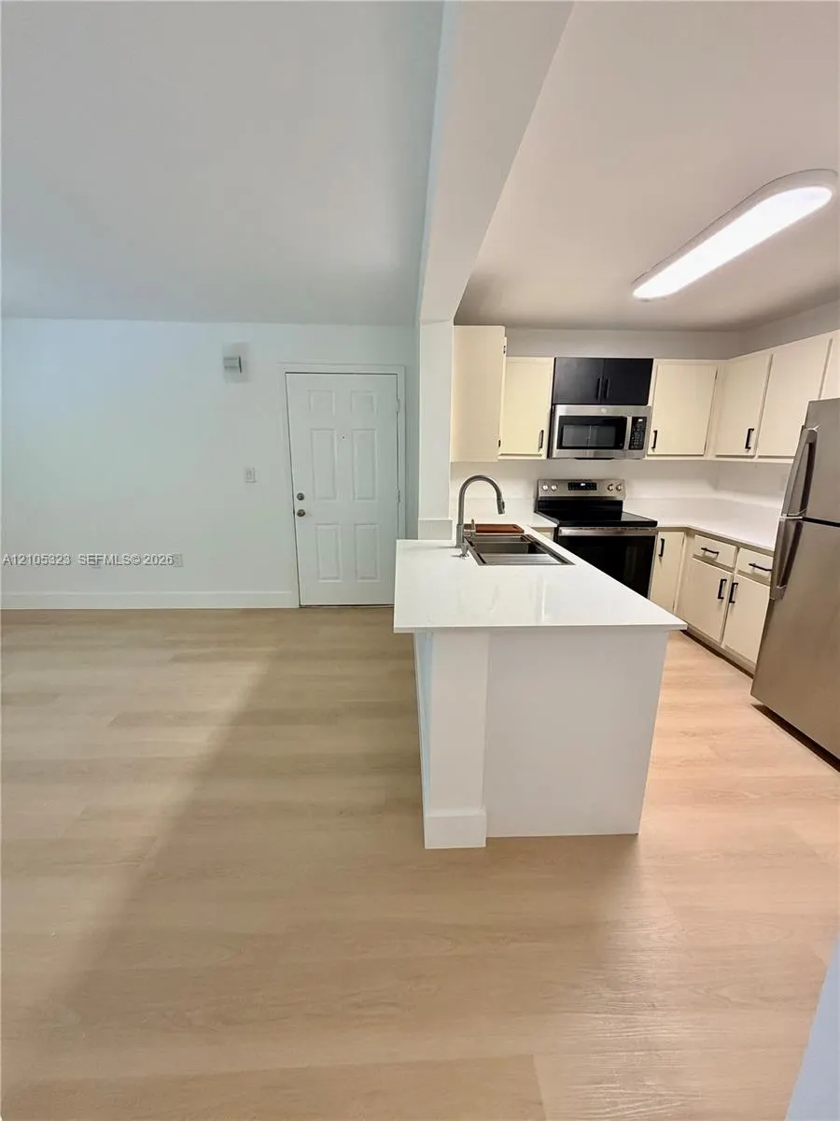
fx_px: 453
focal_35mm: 14
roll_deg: -0.1
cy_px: 560
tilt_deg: -13.3
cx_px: 420
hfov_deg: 85.7
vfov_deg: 102.1
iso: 320
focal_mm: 2.22
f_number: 2.2
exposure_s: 1/121
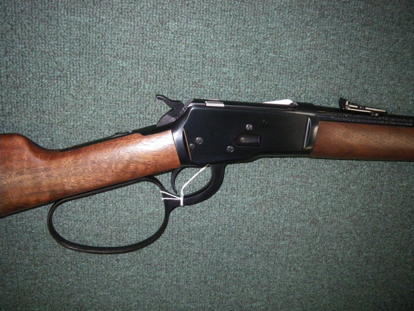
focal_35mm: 28
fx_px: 335
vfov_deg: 49.7
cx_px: 207
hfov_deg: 63.4
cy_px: 156
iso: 400
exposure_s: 1/50
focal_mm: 5
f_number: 3.5
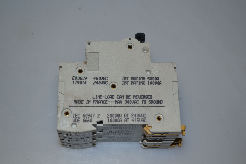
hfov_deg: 33.4
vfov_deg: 22.6
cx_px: 123
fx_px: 410
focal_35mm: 60
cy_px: 82
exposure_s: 1/60
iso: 220
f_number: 5.3
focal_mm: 40
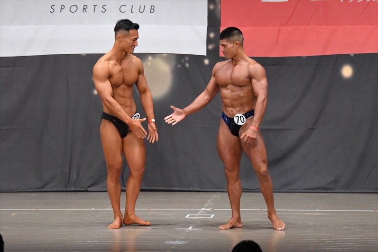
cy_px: 126
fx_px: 2120
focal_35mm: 202
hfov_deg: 10.2
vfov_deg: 6.8
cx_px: 189
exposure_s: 1/400
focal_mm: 135
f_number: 5.6
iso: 6400
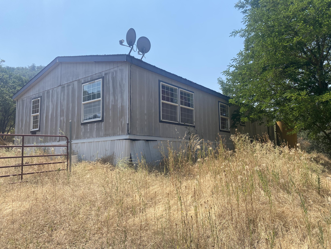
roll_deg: +1.2
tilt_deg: +7.1
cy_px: 124
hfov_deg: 67.3
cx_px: 166
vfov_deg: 53.1
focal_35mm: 26
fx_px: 249
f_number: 1.8
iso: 32
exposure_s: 1/2755
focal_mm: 4.25
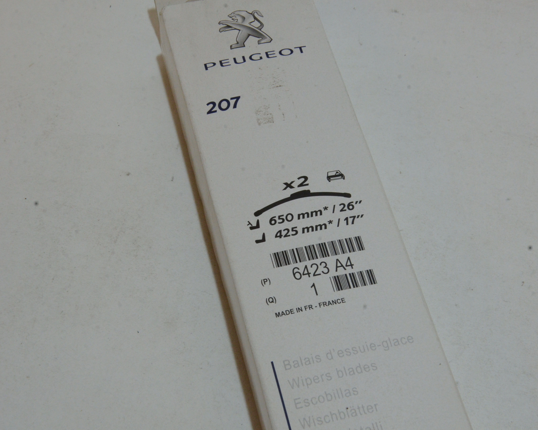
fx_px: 1306
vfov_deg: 18.7
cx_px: 323
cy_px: 215
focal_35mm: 82
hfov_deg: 23.2
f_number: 25
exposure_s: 1/50
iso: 1600
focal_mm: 48
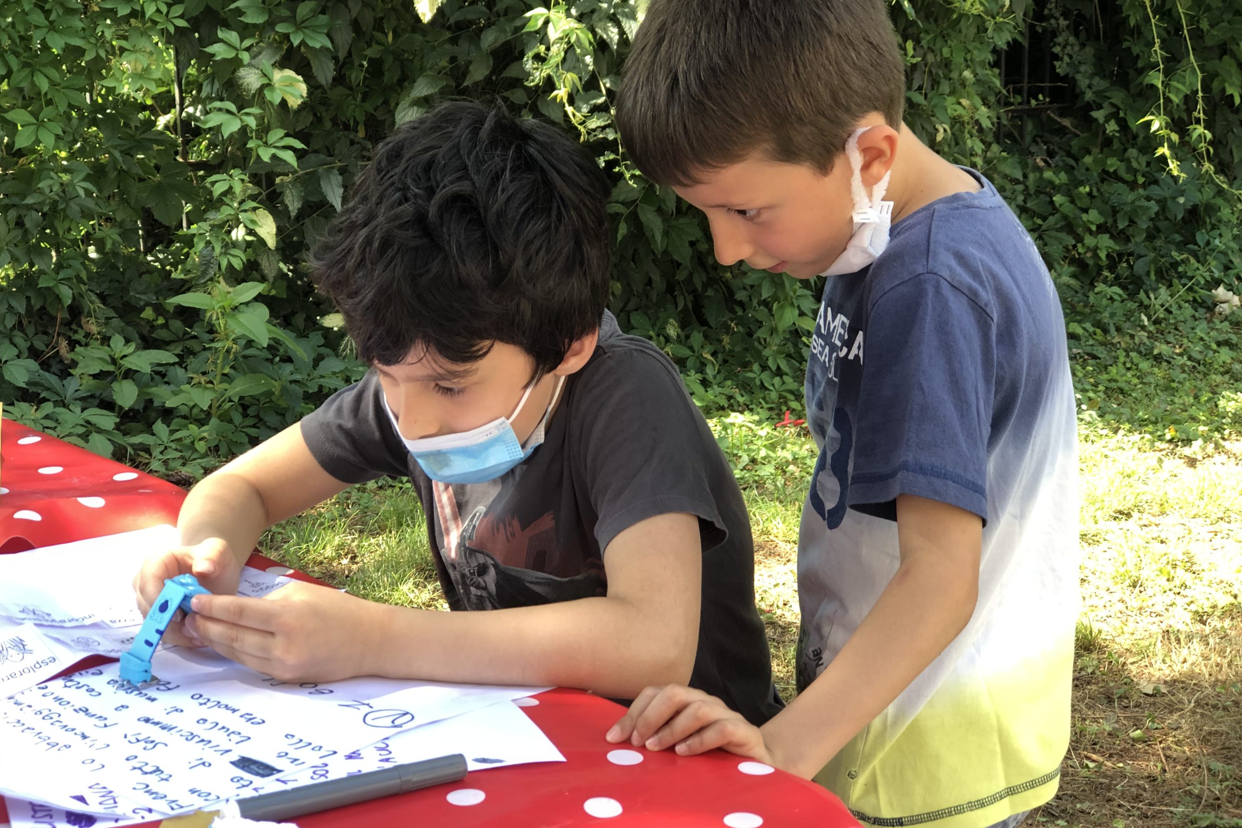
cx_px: 618
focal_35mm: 60
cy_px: 371
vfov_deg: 22.6
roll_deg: +1.4
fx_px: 2070
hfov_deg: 33.4
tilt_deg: -12.6
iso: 50
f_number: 2.8
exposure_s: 1/120
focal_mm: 6.6
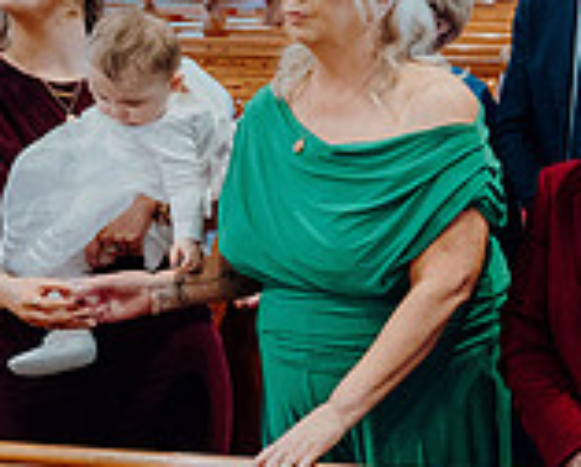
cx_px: 951
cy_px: 232
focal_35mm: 83
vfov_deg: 18.5
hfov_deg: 19.1
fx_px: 1429
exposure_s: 1/160
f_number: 3.5
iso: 4000
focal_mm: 24
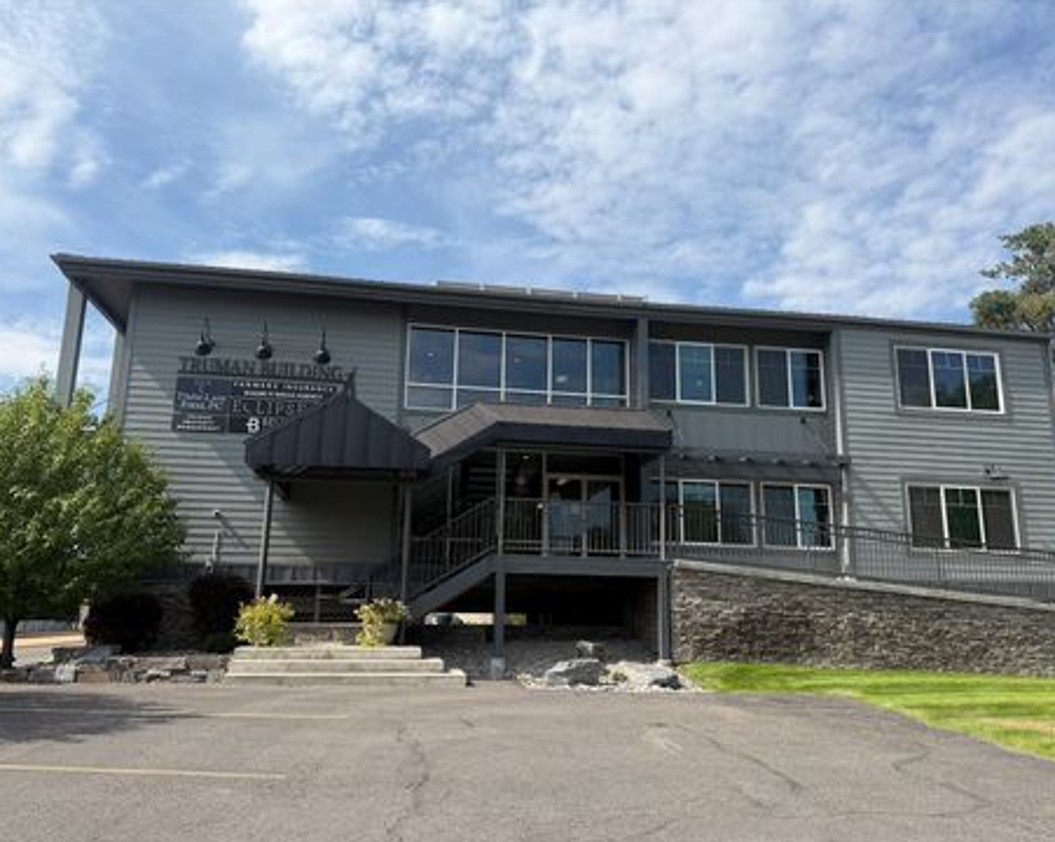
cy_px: 434
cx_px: 538
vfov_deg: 54.9
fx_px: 811
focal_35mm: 26
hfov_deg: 66.1
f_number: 1.78
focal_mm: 6.76
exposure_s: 1/4167
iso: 80
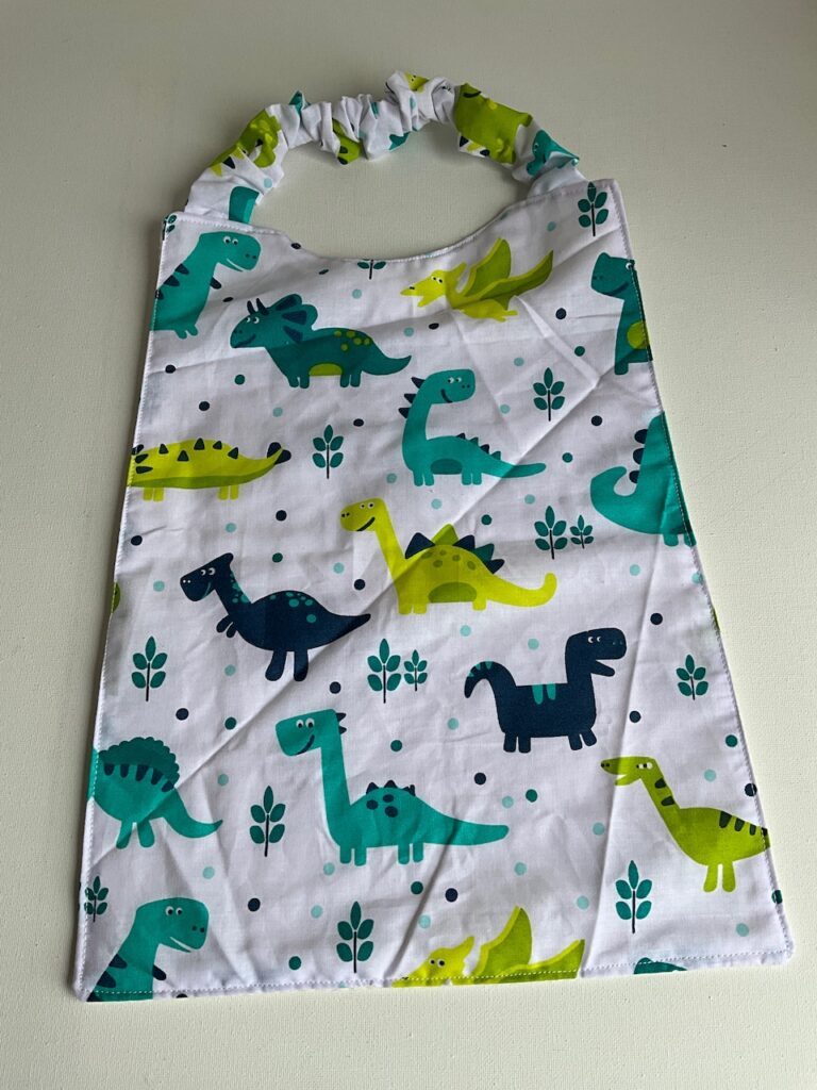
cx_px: 408
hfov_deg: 48.2
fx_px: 913
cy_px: 545
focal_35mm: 29
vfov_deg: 61.7
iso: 25
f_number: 1.8
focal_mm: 3
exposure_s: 1/620
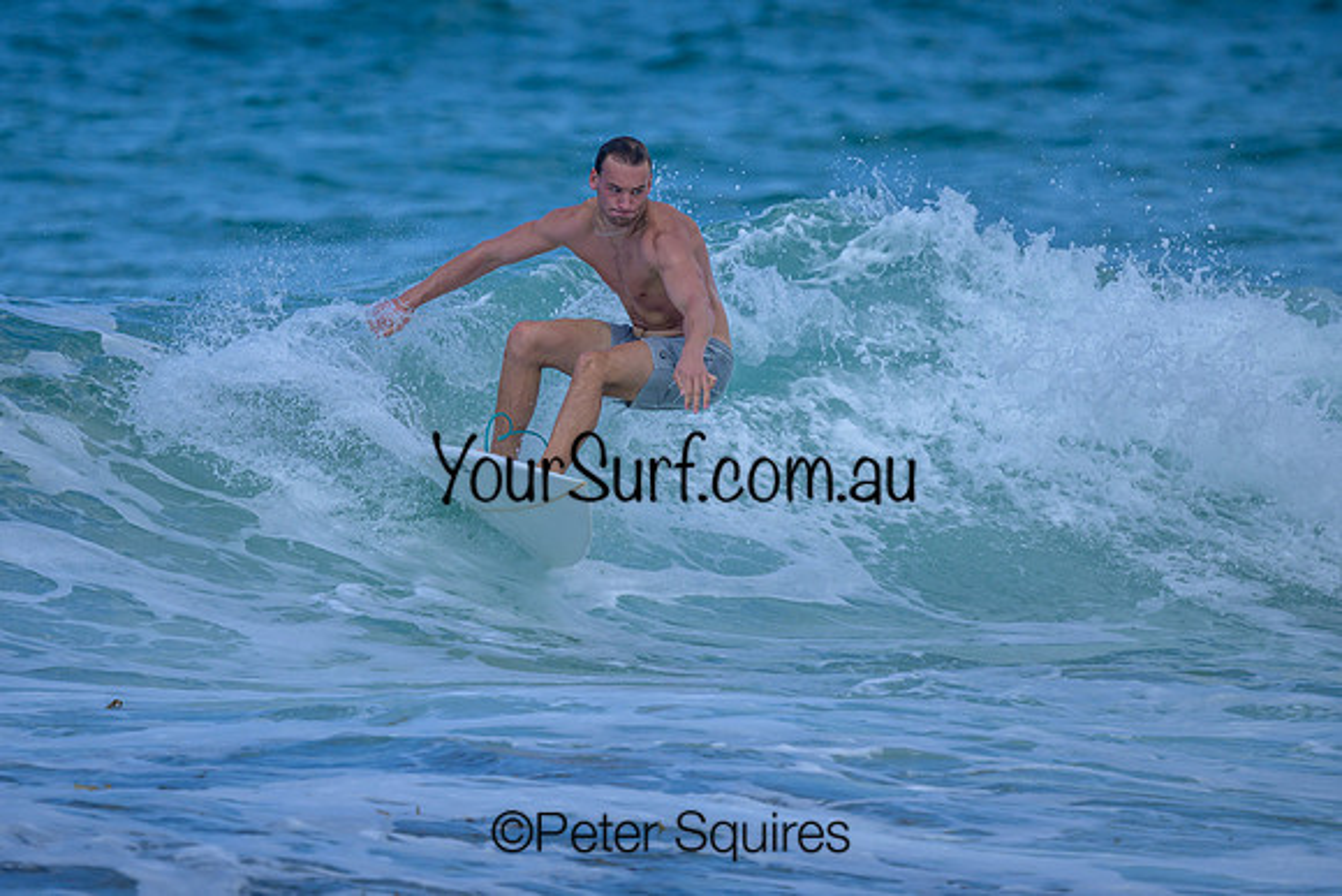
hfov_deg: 1.9
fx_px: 40702
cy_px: 369
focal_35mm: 1092
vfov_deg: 1.3
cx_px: 508
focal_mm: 800
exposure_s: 1/2000
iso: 320
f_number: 6.3
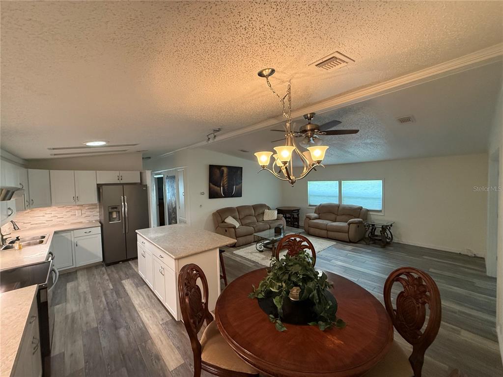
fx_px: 203
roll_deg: +1.4
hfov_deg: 102.1
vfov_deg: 85.7
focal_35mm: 14
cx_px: 252
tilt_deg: -1.3
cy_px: 188
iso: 640
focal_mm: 2.22
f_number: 2.2
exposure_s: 1/120
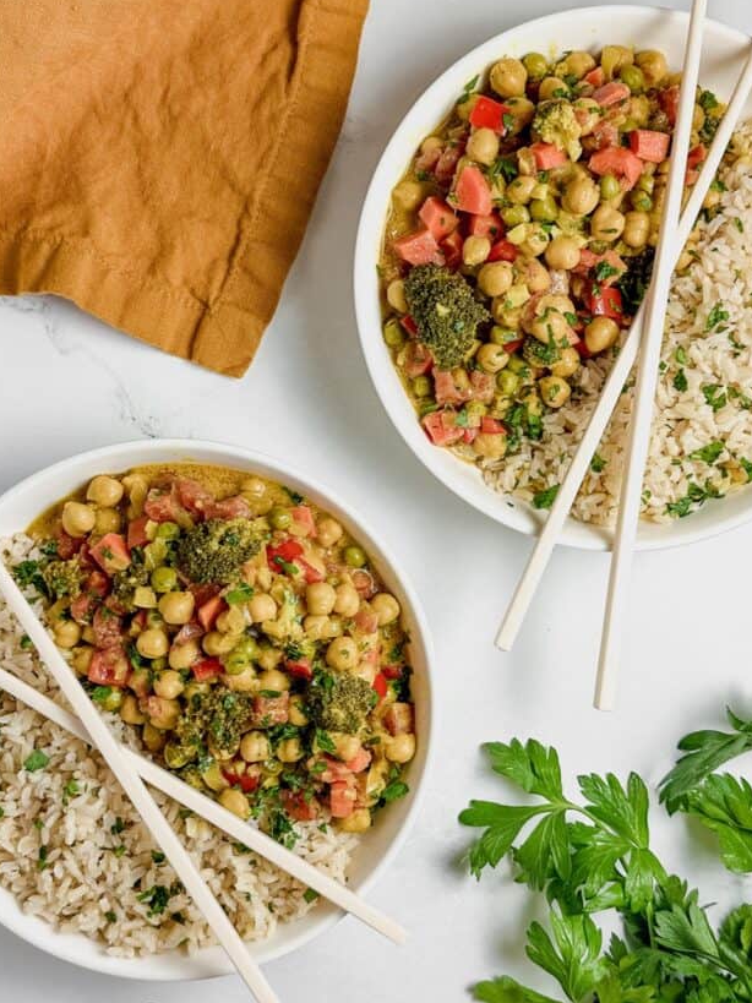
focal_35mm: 30
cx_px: 347
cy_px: 436
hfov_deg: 46.7
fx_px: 869
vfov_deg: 59.8
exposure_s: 1/290
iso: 80
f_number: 1.8
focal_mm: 6.86
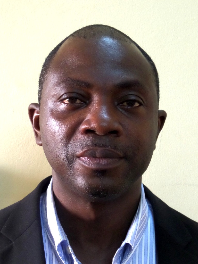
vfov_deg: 25.0
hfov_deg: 18.9
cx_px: 99
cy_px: 132
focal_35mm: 78
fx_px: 595
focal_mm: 13.9
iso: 800
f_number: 3.8
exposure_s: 1/30
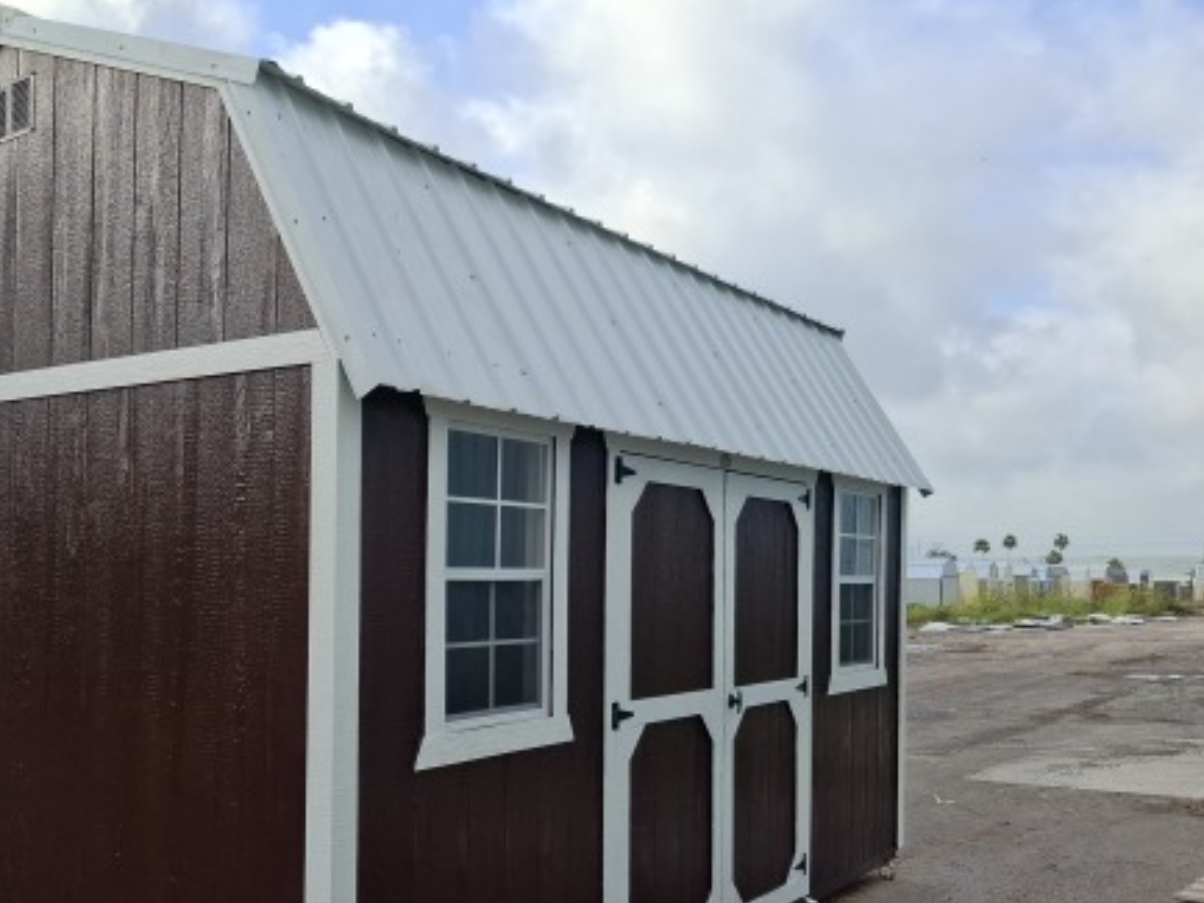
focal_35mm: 34
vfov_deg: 41.5
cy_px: 561
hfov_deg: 51.9
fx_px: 1183
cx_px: 323
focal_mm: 5.54
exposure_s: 1/1418
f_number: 1.8
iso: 50
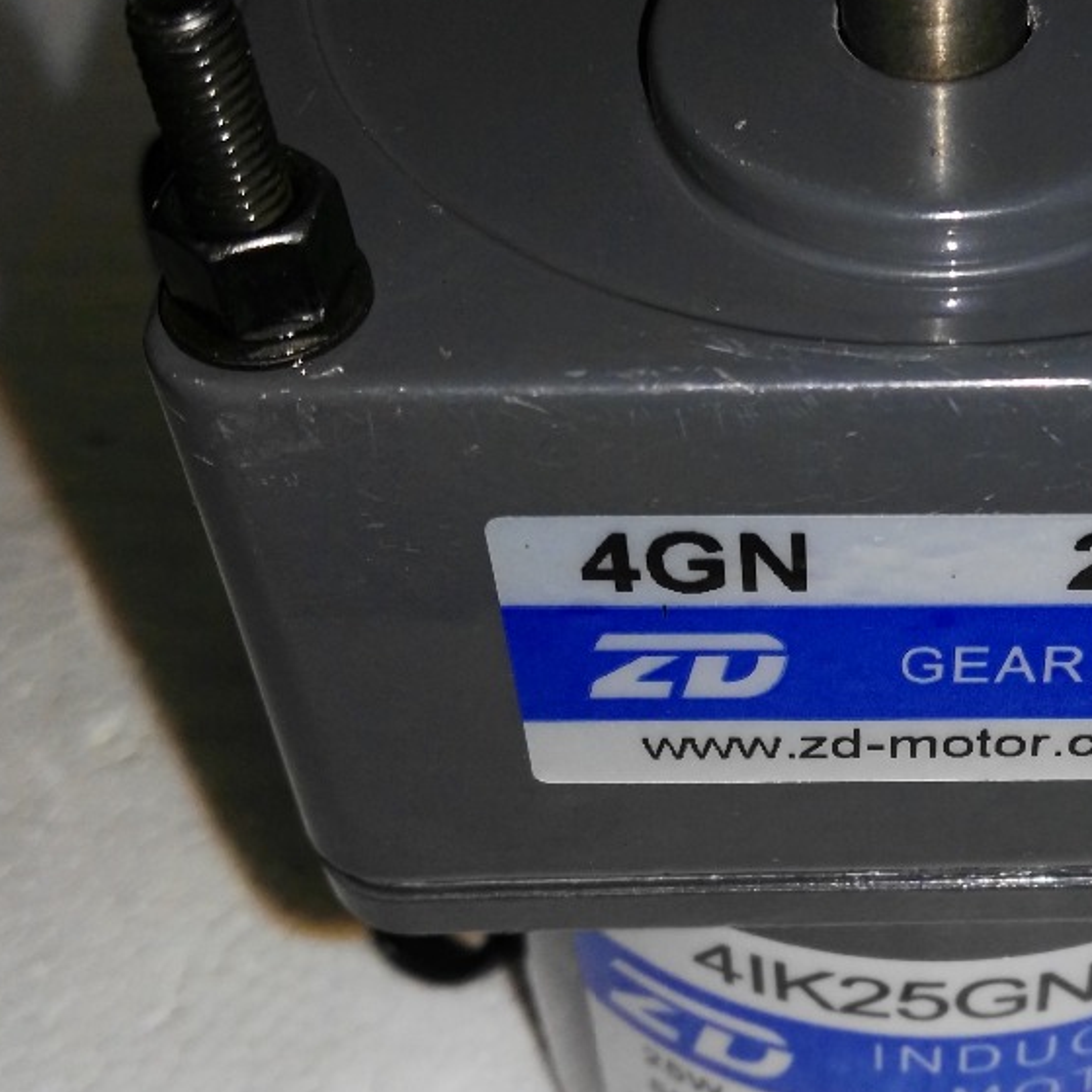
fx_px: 2106
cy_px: 523
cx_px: 932
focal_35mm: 59
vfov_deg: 29.1
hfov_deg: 28.2
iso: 68
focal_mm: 2.96
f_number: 2
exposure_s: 1/50
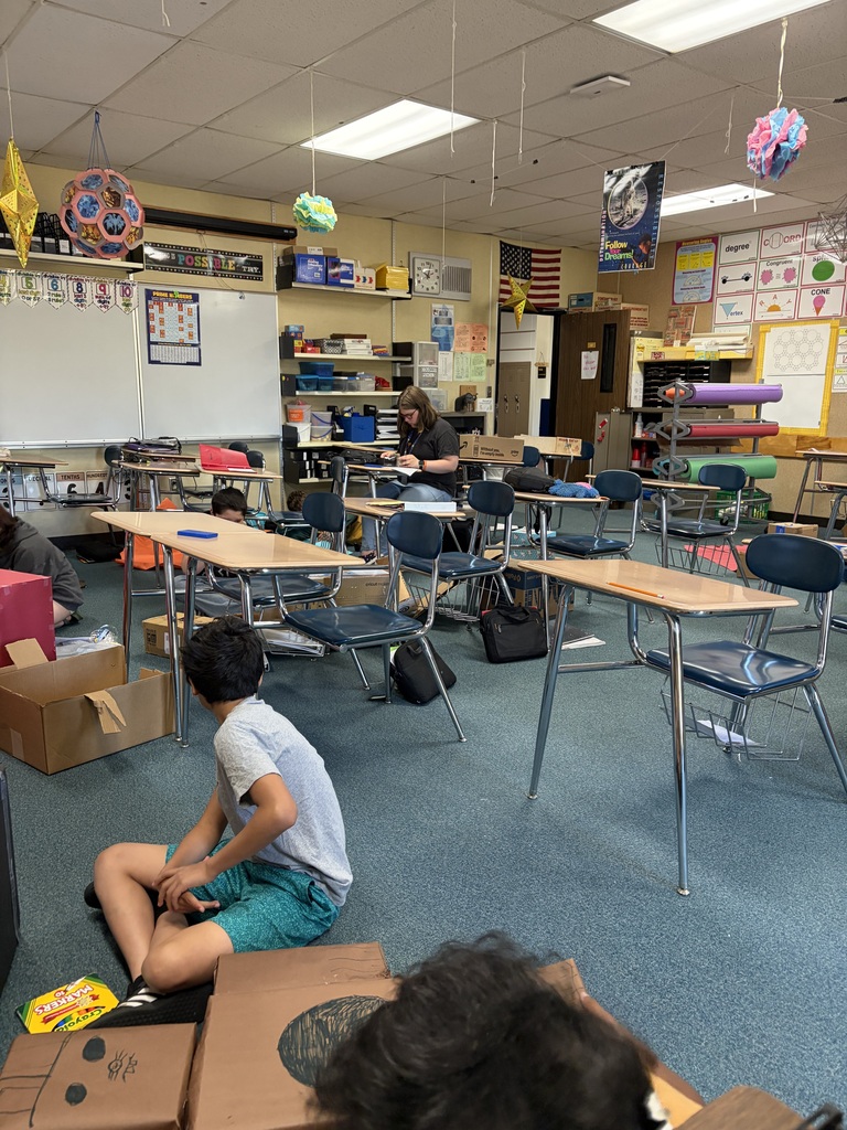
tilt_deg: -13.0
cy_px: 565
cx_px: 424
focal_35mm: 26
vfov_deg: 67.3
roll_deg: -1.2
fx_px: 848
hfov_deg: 53.1
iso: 250
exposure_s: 1/60
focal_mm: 5.96
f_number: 1.6
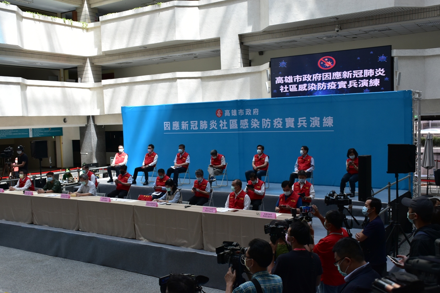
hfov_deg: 49.6
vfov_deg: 34.2
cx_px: 220
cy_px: 146
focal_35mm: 39
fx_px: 477
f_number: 9
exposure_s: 1/100
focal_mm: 26
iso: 400
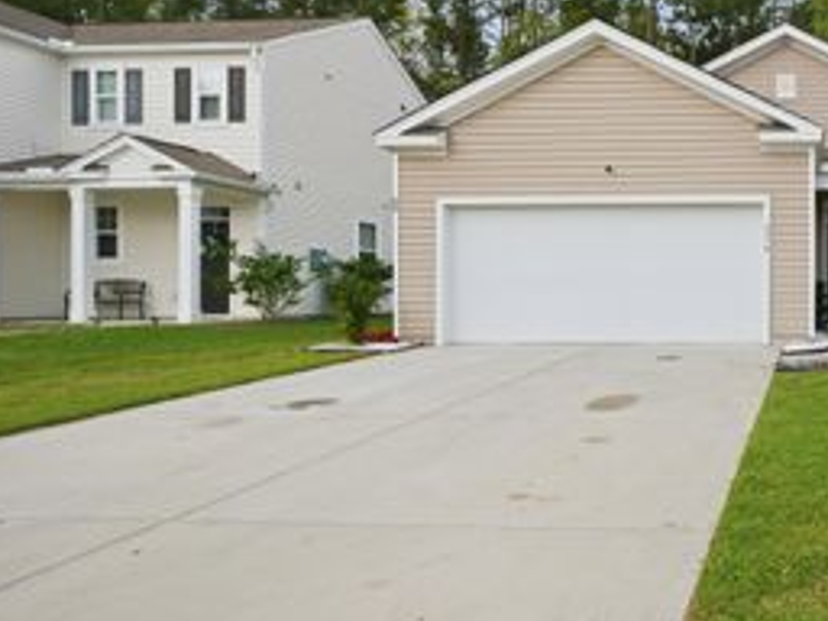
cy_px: 289
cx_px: 792
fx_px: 718
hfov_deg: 50.7
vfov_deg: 46.8
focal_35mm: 30
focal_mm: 16
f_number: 8
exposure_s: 1/500
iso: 400
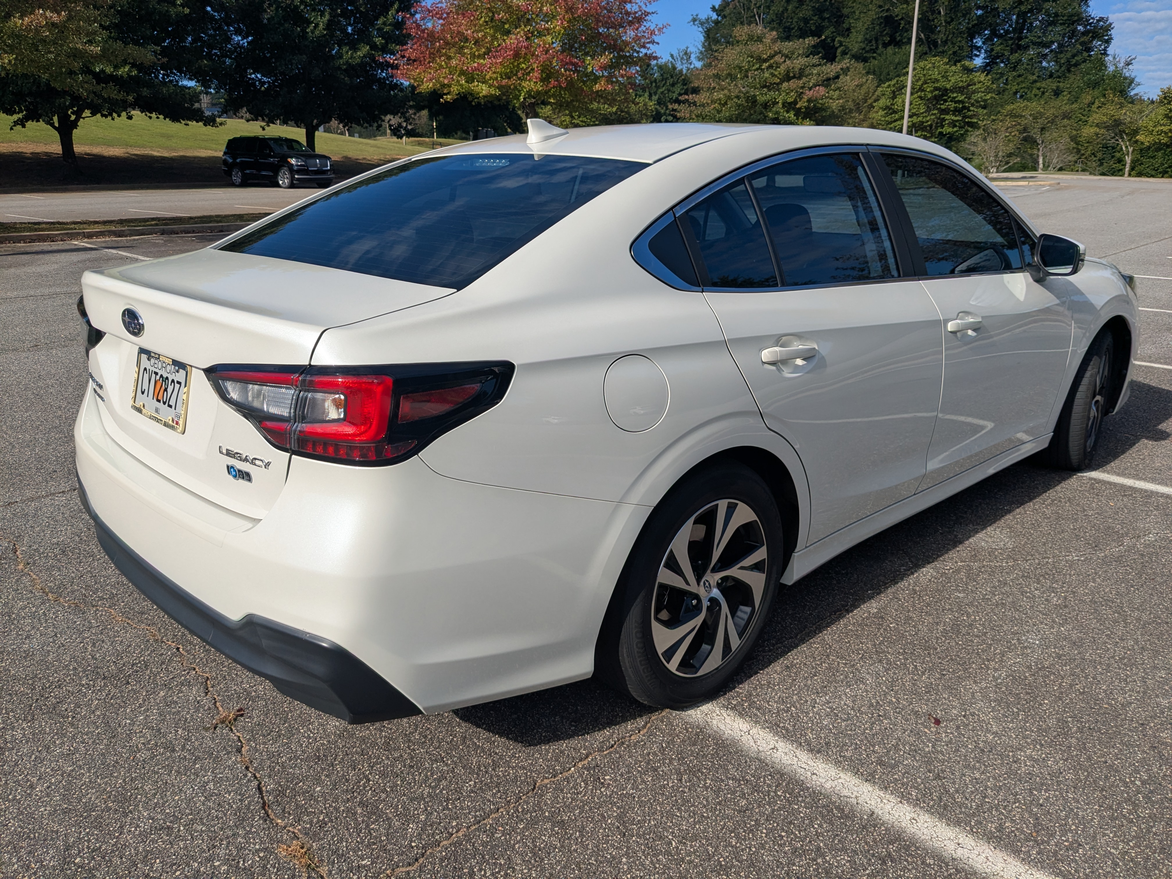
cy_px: 440
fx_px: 914
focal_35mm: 27
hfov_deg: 65.3
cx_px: 586
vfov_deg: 51.4
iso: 72
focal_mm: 4.38
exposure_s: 1/7812
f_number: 1.73
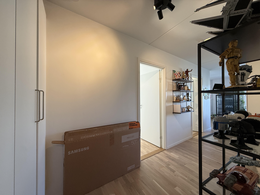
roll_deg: +0.8
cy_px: 98
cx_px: 130
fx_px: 105
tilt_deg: +0.7
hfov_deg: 102.1
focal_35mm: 14
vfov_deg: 85.7
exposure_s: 1/100
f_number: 2.2
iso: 160
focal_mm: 2.22
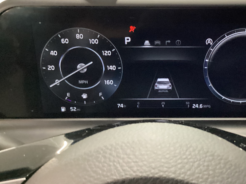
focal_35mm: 44
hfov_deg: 42.1
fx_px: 313
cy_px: 81
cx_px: 174
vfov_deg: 32.8
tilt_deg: -25.2
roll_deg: -1.1
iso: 640
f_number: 2.4
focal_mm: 3.3
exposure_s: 1/20
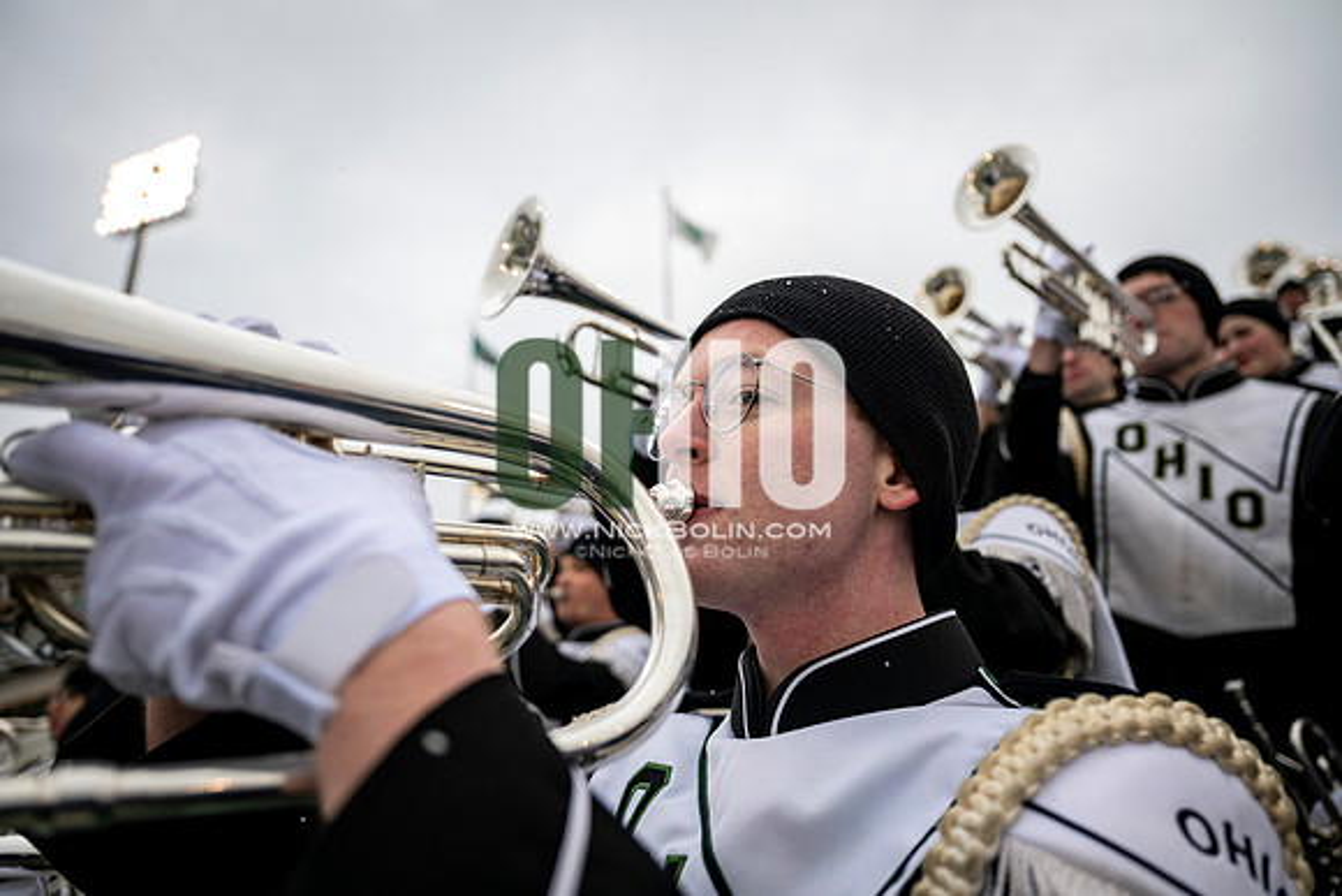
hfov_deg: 73.7
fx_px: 895
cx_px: 671
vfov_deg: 53.2
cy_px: 448
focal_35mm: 24
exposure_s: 1/500
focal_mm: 24
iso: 160
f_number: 2.8
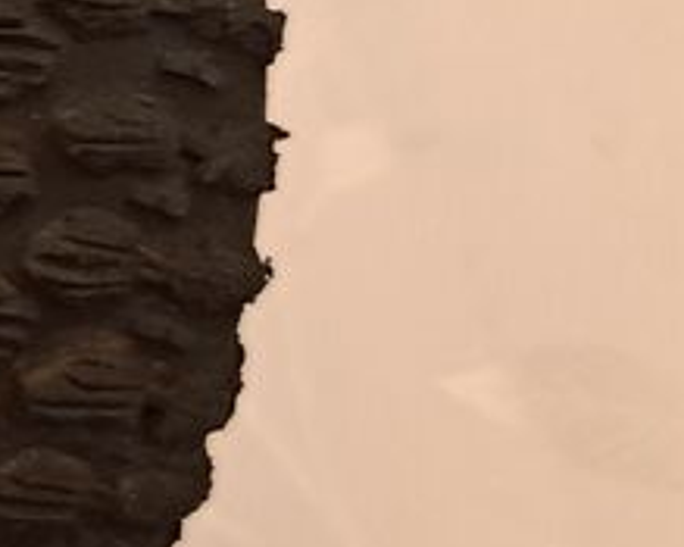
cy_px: 141
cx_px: -846
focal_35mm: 107
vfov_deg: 14.3
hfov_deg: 13.9
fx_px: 2165
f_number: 1.8
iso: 400
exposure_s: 1/25
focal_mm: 5.23
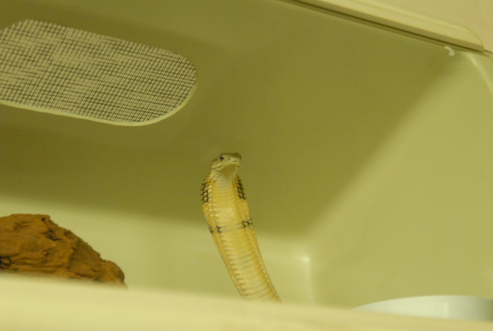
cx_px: 246
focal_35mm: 84
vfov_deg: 16.3
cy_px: 166
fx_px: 1153
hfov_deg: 24.1
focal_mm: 56
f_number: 4
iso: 1600
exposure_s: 1/60
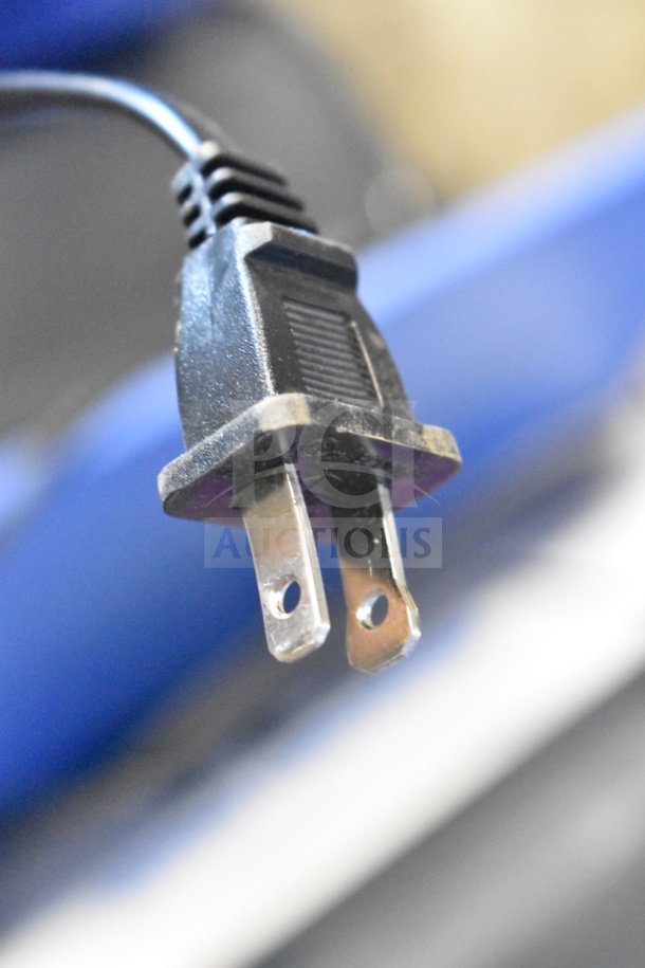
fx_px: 2015
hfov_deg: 18.2
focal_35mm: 75
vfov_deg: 27.0
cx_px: 322
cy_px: 484
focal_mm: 50
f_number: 5.6
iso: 16000
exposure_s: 1/80
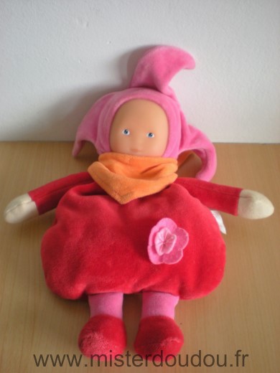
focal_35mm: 38
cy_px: 186
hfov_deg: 37.7
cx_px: 140
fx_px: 410
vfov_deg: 49.0
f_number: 3.1
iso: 200
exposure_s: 1/43.4
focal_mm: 6.3
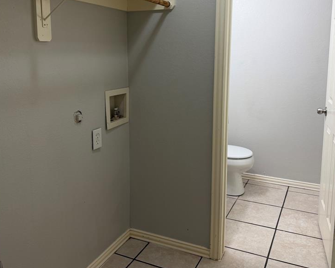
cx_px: 163
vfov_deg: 44.0
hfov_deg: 54.2
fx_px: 327
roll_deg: +0.0
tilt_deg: -6.7
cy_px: 93
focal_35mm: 33
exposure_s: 1/120
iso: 125
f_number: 1.78
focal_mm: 6.76
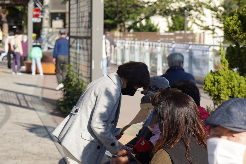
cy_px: 78
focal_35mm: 105
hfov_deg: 19.5
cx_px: 107
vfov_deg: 13.0
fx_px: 717
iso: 100
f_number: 4.5
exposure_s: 1/400
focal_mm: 70
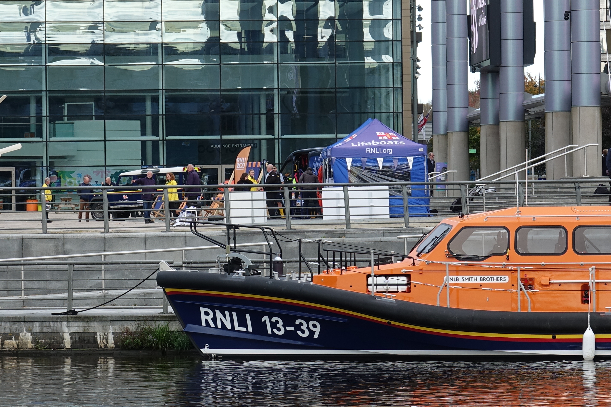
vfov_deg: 6.3
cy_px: 143
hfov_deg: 9.4
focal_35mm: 218
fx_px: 3699
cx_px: 295
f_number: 5.6
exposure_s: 1/125
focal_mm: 42.08
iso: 125
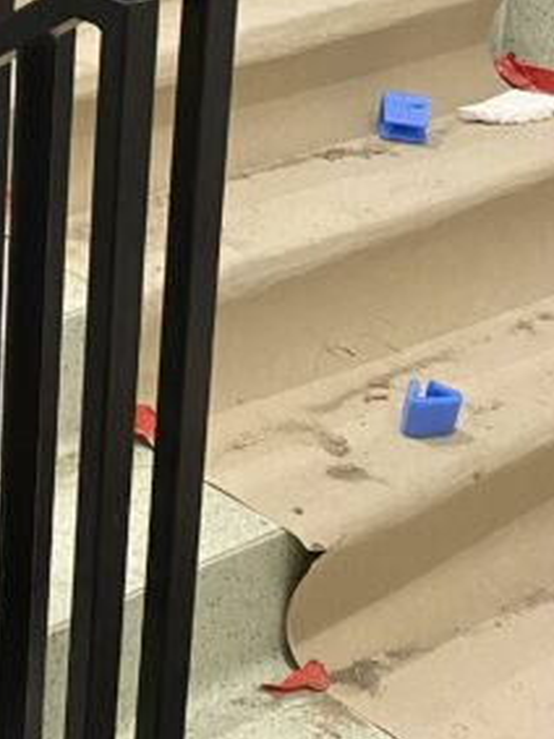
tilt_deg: -15.4
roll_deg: -1.7
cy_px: -50
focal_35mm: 94
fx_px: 2007
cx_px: -196
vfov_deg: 20.0
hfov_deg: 14.9
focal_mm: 4.25
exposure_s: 1/60
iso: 320
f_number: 1.8
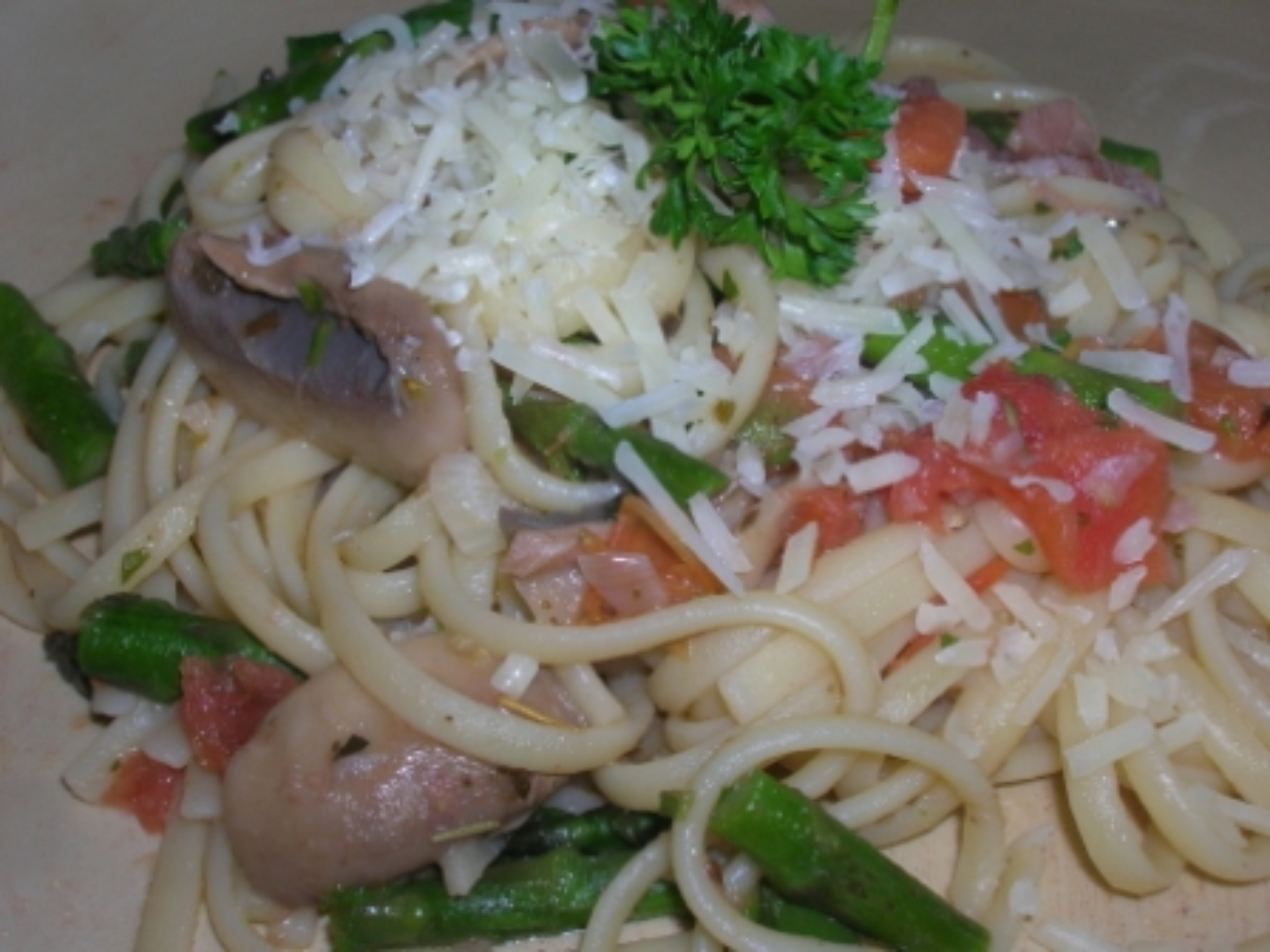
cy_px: 476
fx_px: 1688
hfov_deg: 41.2
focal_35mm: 46
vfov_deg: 31.5
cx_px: 635
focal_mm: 7.7
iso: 50
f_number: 5.4
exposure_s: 1/60.1
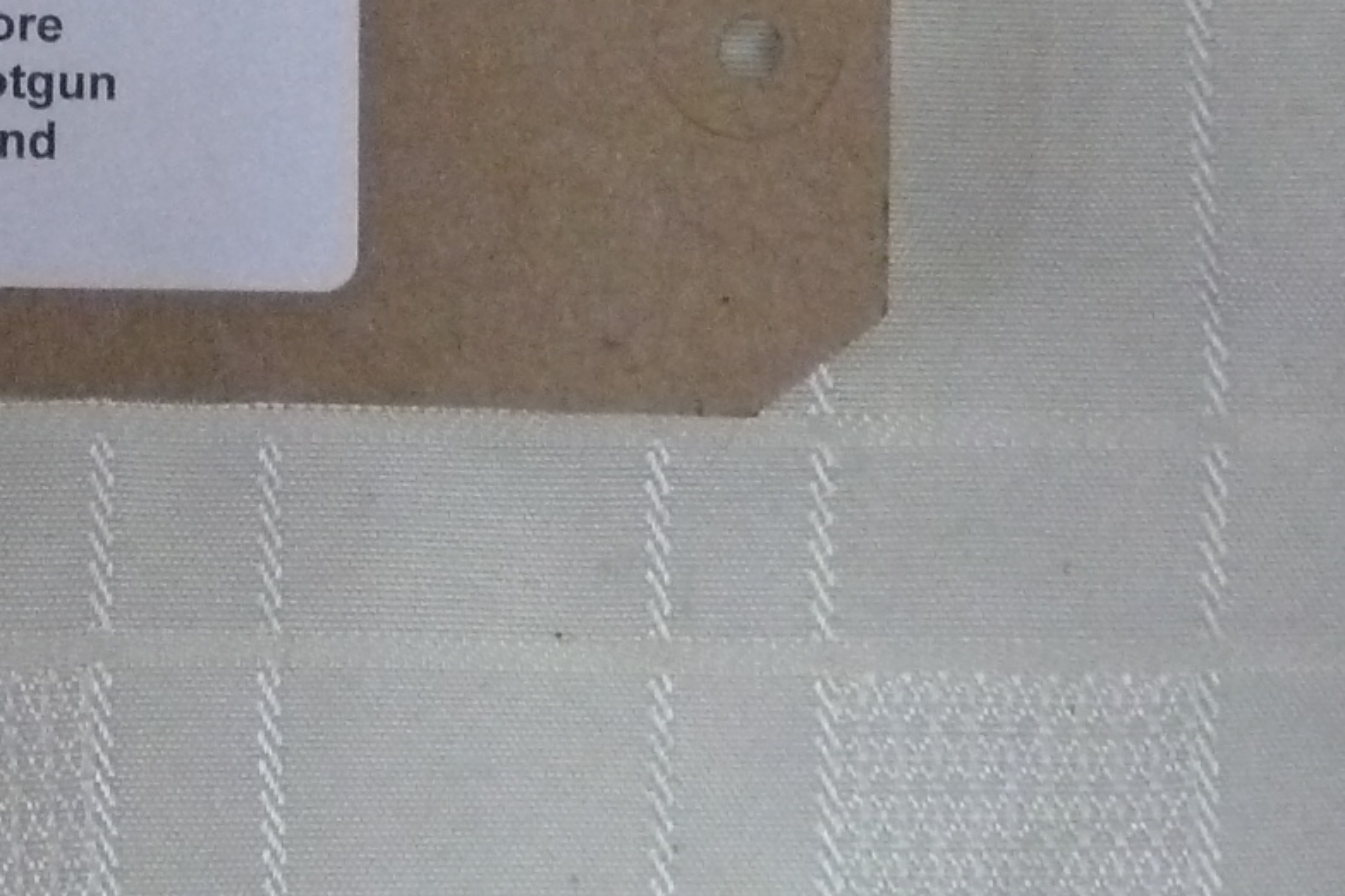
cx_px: -65
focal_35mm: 85
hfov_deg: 22.8
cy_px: 43
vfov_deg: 15.8
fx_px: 3175
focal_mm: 4.1
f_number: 3.3
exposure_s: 1/60
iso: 800
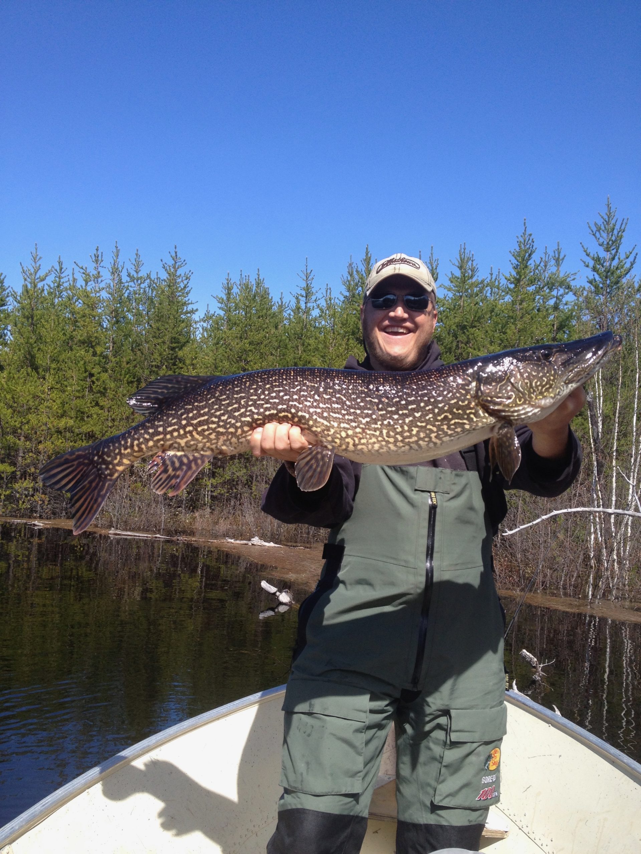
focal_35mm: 35
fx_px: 864
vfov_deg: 52.6
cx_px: 320
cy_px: 427
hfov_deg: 40.7
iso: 50
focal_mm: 4.28
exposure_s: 1/920
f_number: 2.4
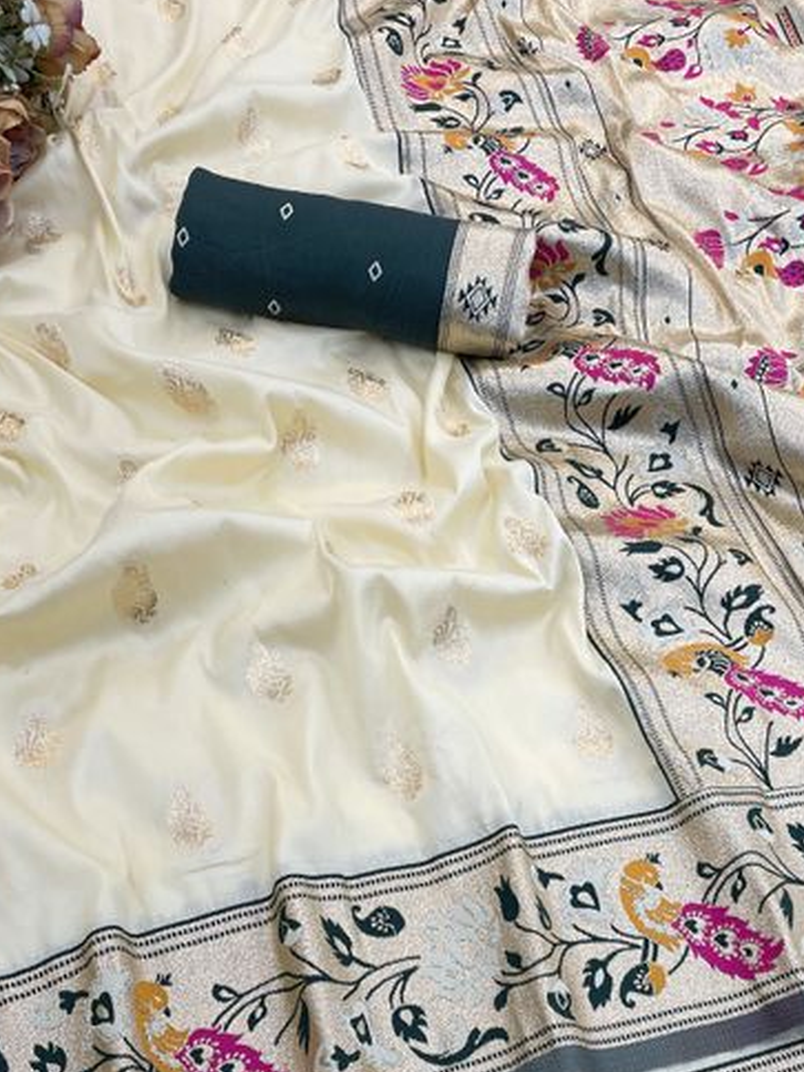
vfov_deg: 43.6
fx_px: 1332
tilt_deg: -56.9
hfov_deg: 33.5
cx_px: 463
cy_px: 660
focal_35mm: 43
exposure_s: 1/100
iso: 50
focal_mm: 4.2
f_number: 1.6
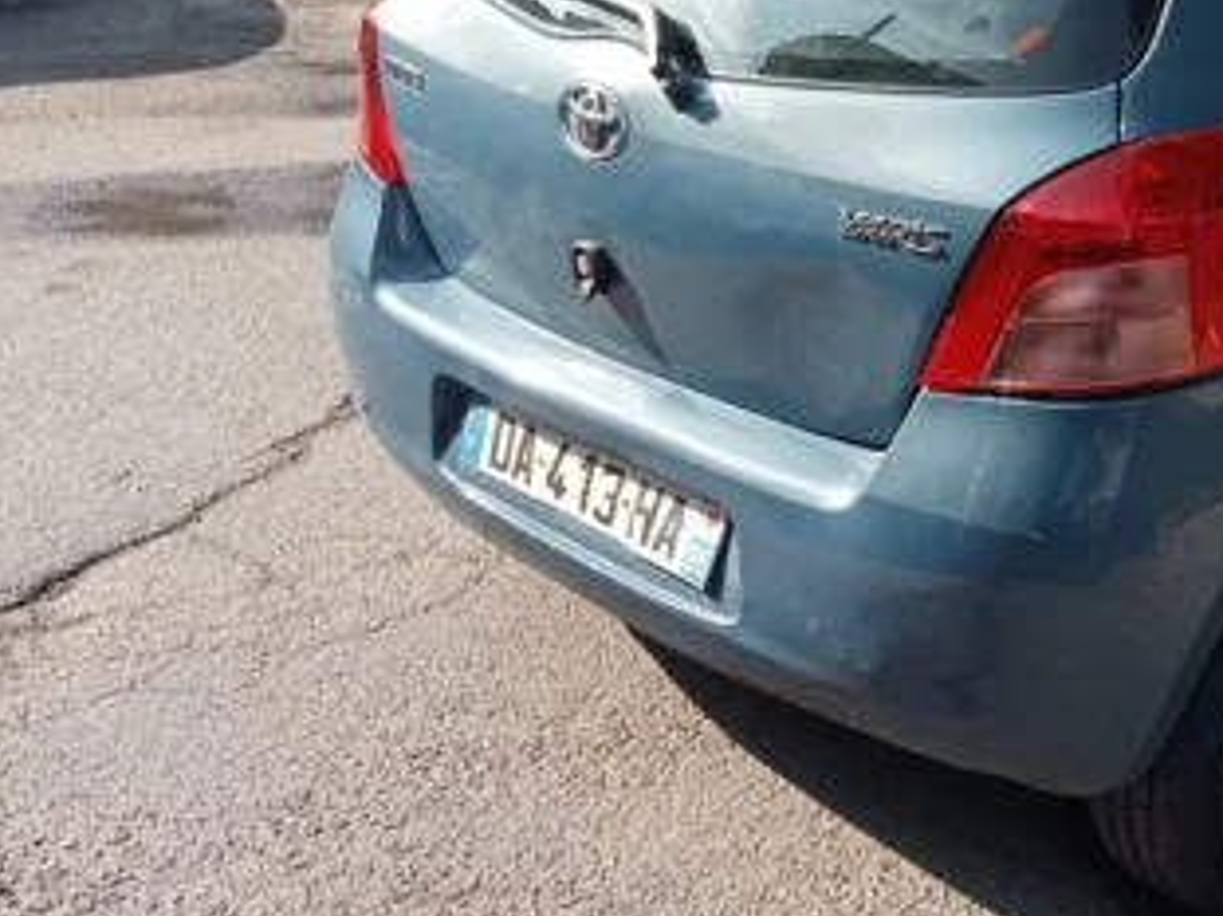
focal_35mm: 54
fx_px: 1907
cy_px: 244
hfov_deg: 33.6
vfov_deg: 26.7
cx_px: 1105
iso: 100
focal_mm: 3.46
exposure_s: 1/410
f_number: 2.2
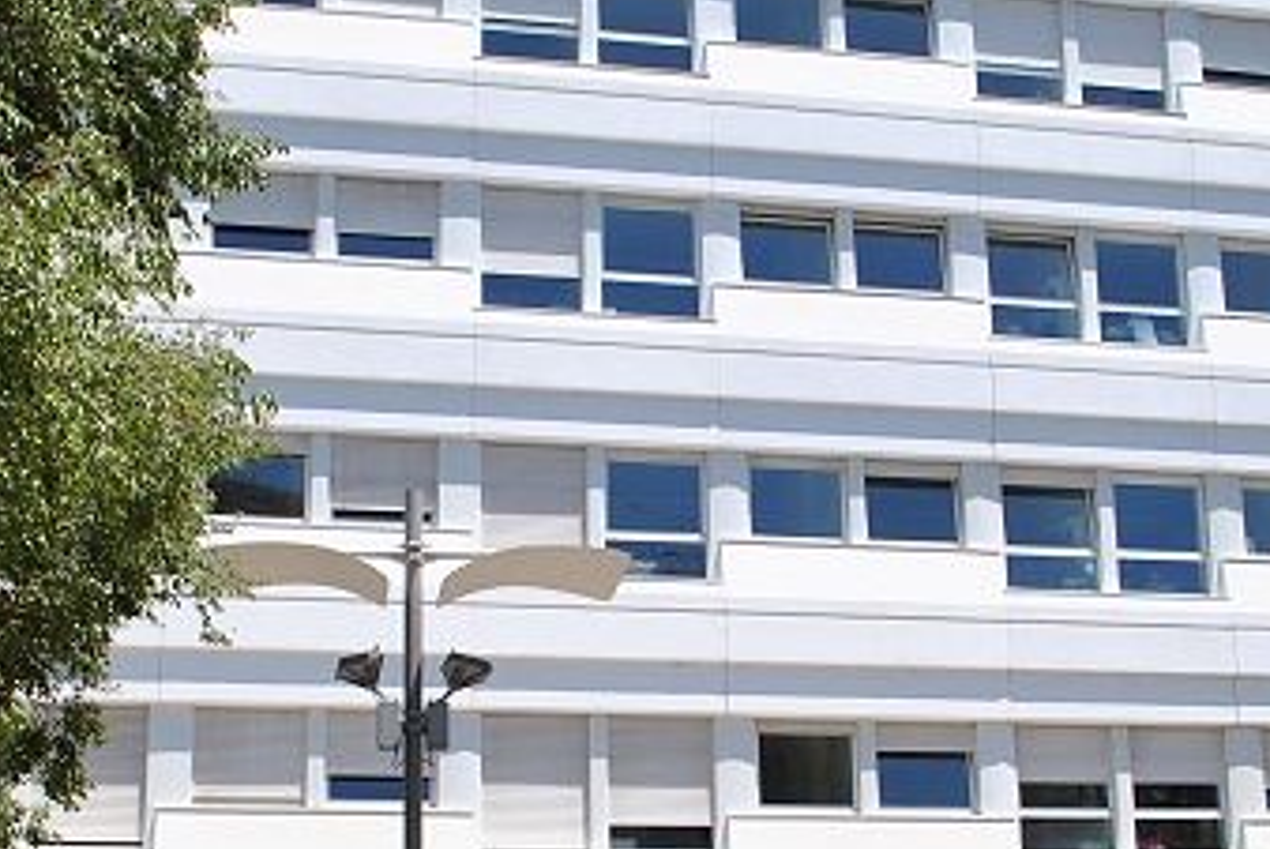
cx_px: 676
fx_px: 2260
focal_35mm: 64
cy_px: 550
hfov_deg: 31.4
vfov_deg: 21.2
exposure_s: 1/250
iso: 100
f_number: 8
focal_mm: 18
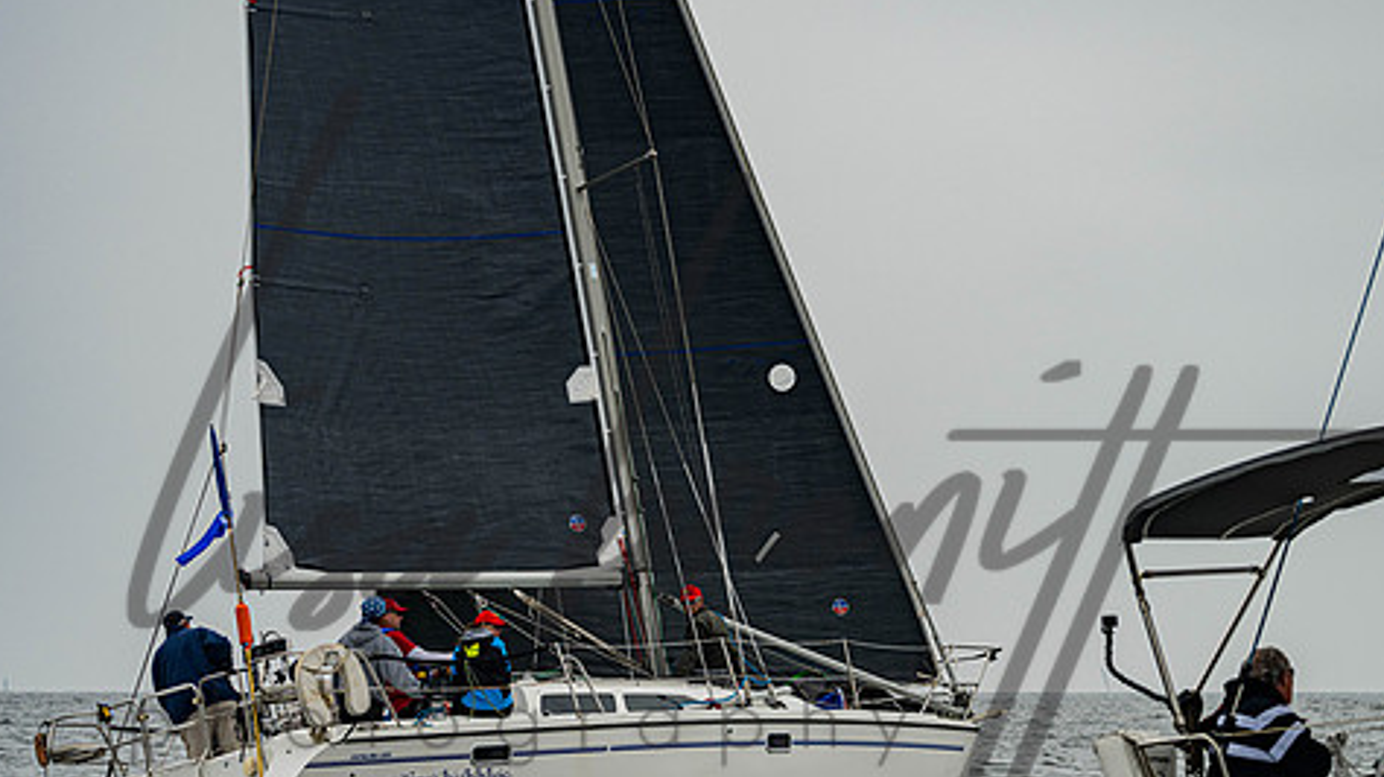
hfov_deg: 11.4
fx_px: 6932
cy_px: 507
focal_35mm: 189
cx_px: 736
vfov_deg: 6.4
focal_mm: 135
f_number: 5.6
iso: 250
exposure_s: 1/3200
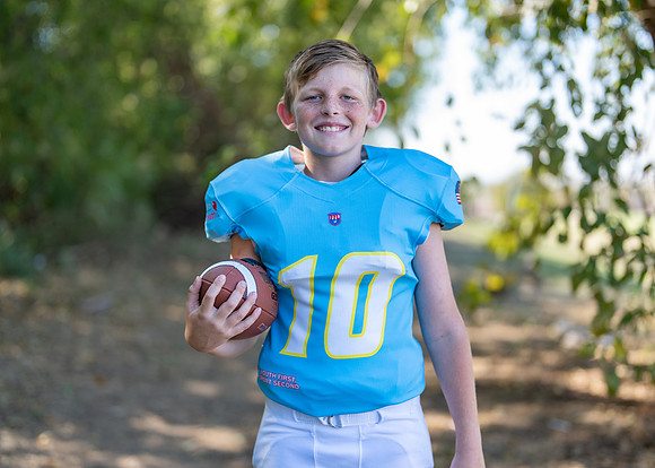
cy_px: 253
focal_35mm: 60
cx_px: 342
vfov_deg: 23.8
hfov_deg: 32.9
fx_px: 1109
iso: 100
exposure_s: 1/1250
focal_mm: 50
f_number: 1.2
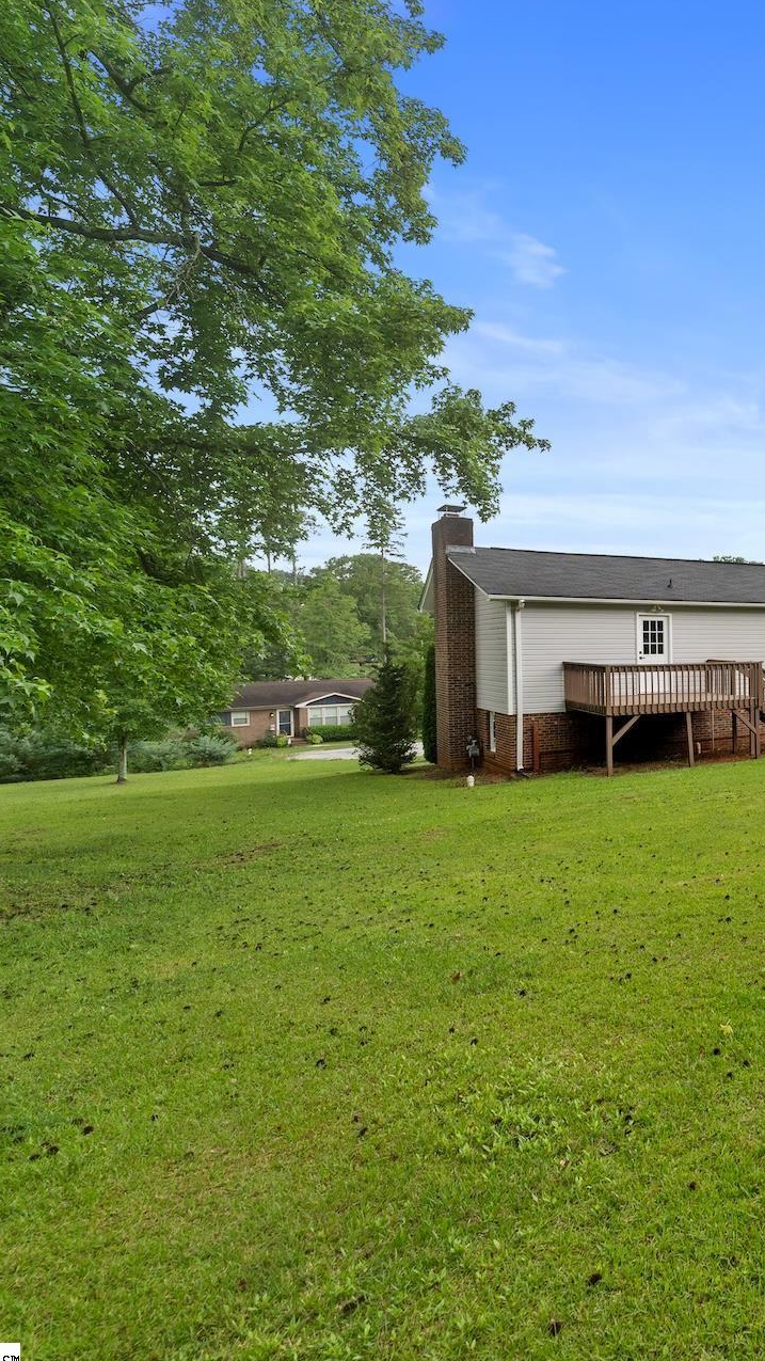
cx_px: 989
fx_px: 830
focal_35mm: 23
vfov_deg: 78.7
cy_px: 663
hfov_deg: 34.9
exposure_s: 1/320
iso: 400
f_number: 6.3
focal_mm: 14
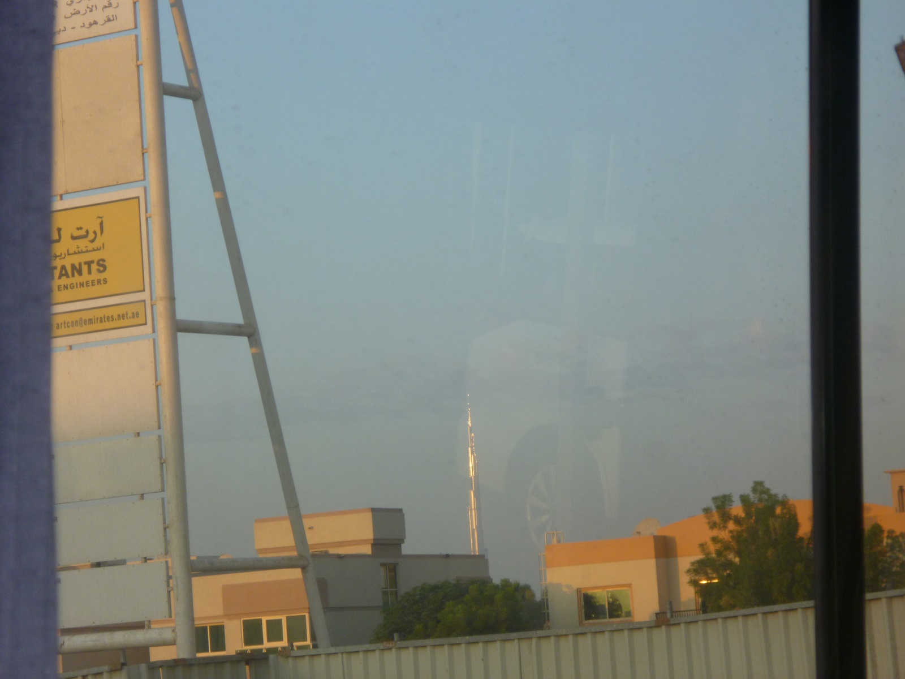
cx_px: 452
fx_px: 3660
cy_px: 340
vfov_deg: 10.6
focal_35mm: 140
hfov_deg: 14.1
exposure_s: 1/60
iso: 100
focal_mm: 25
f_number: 6.9
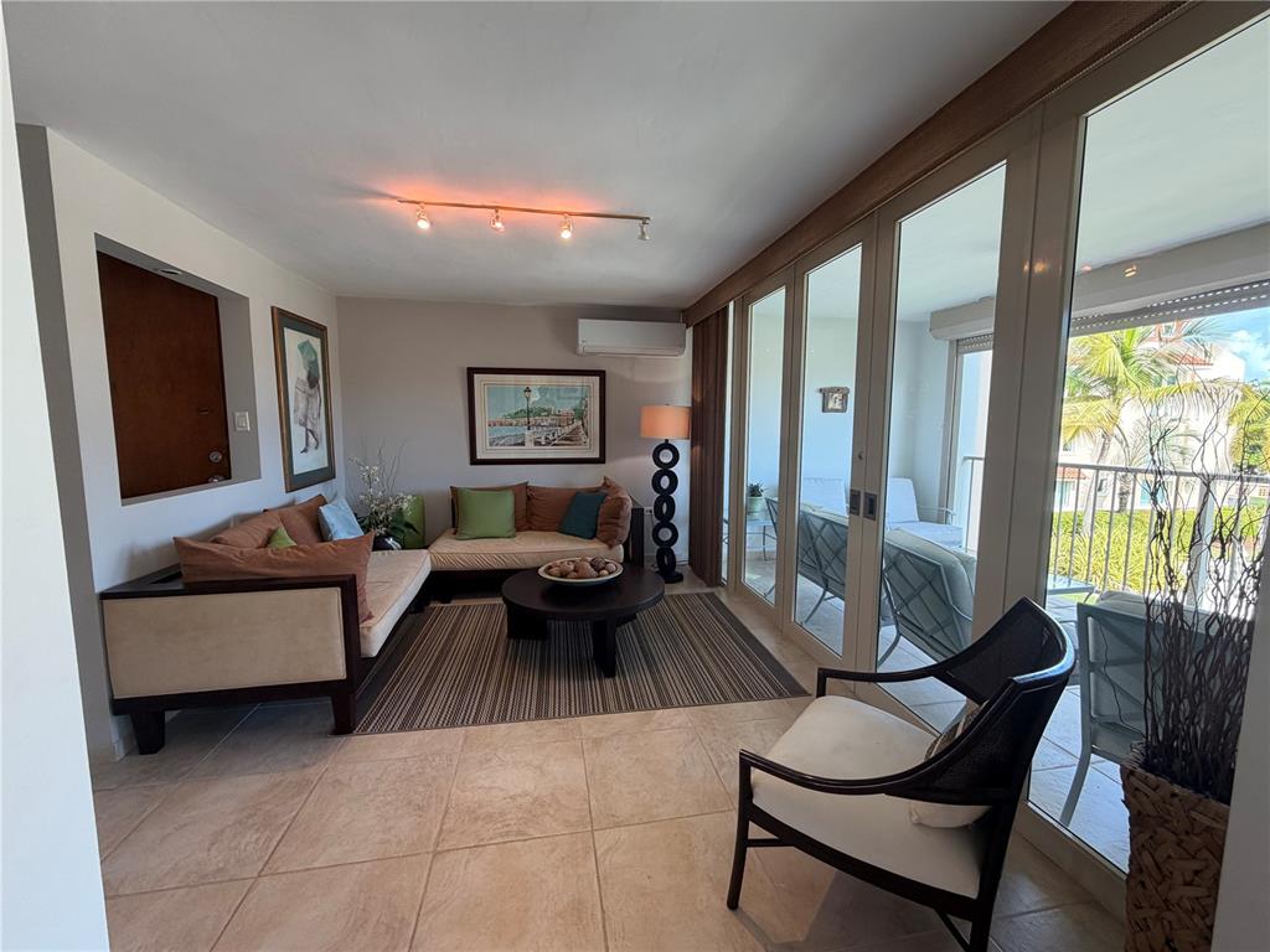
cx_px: 635
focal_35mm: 14
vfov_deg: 85.7
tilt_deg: -5.7
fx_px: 514
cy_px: 476
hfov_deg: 102.1
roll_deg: +0.2
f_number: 2.2
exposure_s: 1/120
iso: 125
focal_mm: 2.22
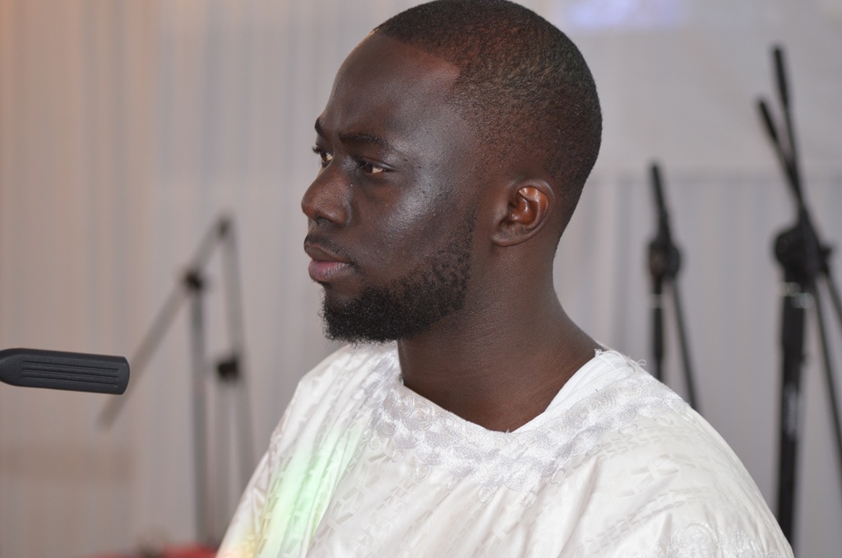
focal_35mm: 117
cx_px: 421
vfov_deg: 11.7
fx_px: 2731
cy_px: 279
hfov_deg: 17.5
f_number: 4
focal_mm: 78
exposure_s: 1/60
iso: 800
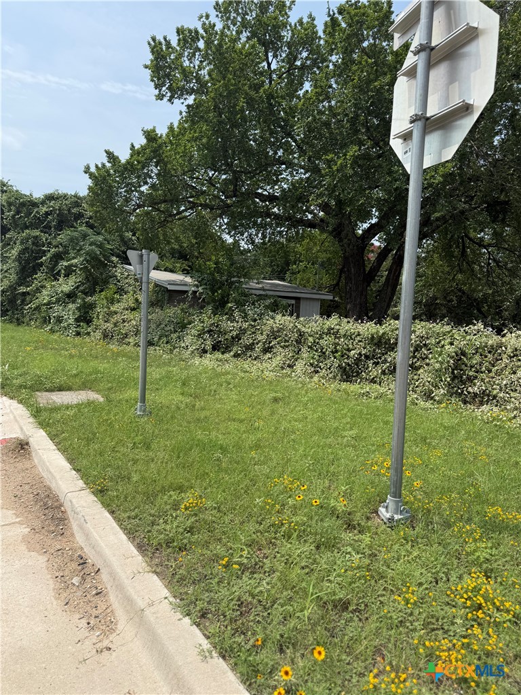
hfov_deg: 56.8
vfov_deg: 71.6
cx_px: 260
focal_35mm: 24
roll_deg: -2.2
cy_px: 348
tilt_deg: -4.4
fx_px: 482
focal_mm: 6.76
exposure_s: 1/4673
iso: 80
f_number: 1.78
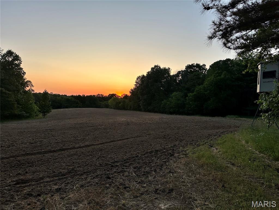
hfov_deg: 71.6
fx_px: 193
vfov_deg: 56.8
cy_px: 105
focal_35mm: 24
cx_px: 140
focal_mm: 6.86
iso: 80
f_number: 1.78
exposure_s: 1/516
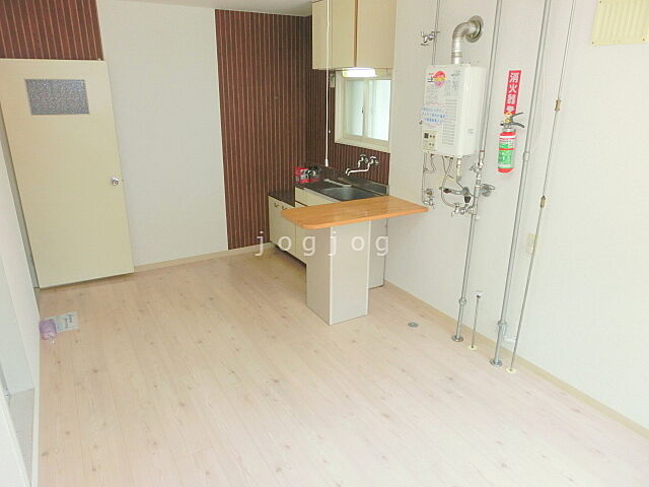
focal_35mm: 24
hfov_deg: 71.6
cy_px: 244
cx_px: 324
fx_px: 450
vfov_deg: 56.8
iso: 160
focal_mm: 4.24
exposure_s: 1/125
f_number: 3
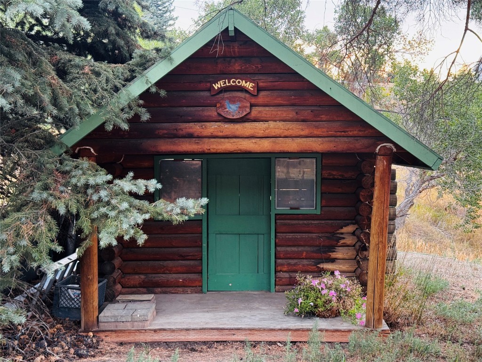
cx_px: 241
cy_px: 181
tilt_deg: -6.8
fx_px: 668
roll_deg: +0.8
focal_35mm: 48
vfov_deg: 30.3
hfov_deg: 39.7
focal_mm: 6.76
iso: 125
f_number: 1.78
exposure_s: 1/60
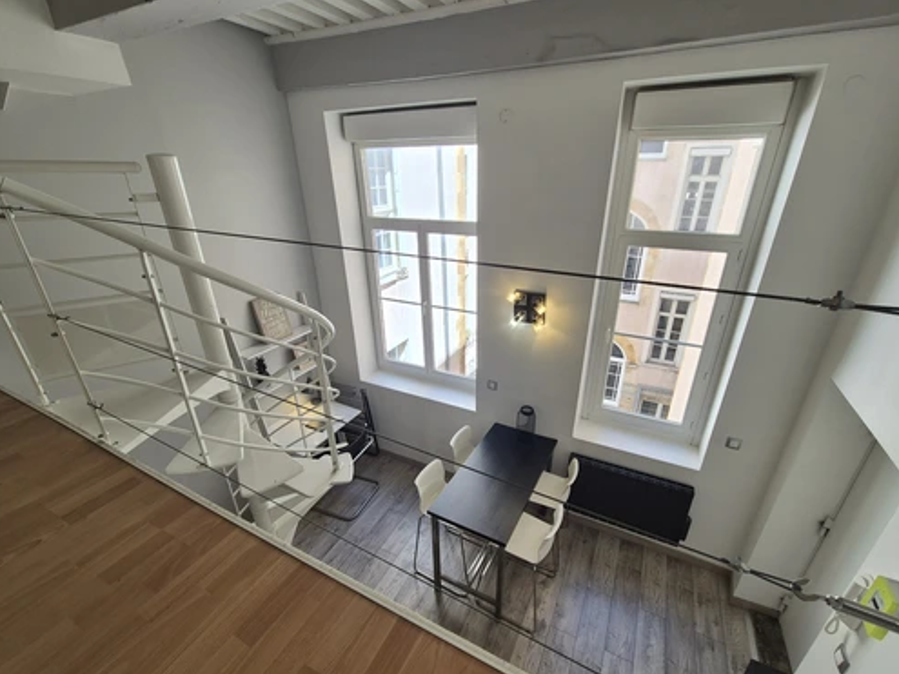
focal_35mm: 14
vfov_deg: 85.6
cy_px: 347
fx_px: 364
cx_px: 471
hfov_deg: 102.0
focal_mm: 2.2
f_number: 2.2
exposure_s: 1/100
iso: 64
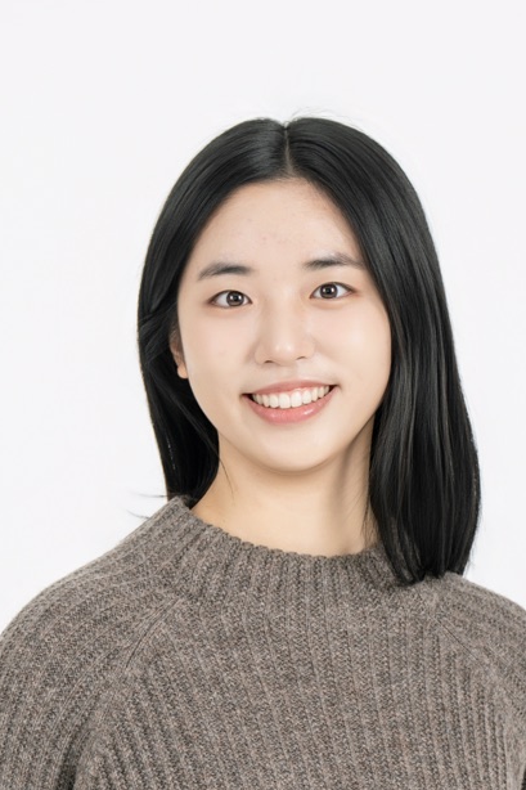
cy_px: 744
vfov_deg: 5.3
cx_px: 280
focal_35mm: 391
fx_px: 8574
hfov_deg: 3.5
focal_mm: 200
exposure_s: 1/20
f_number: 5.6
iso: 100
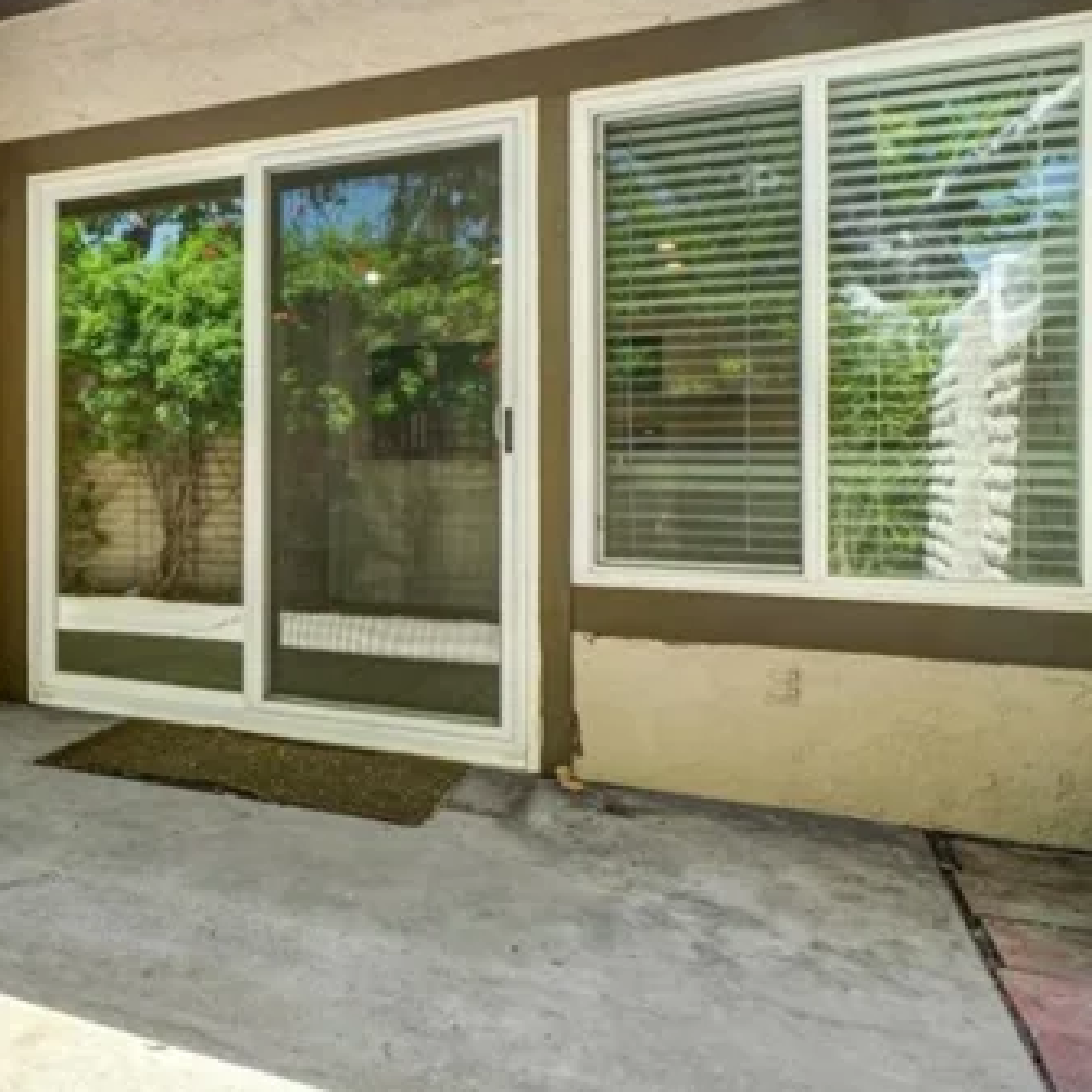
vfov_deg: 50.8
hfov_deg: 42.7
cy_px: 447
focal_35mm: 32
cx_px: -41
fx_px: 1142
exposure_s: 1/80
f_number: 9
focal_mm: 10
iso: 400
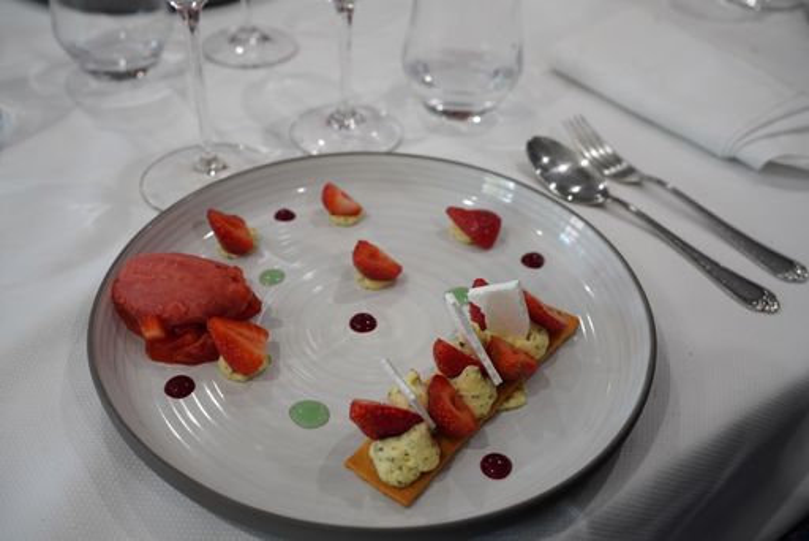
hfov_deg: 54.4
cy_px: 270
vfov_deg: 37.9
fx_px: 787
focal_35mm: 35
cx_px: 404
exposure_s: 1/125
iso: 1600
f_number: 5.6
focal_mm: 35
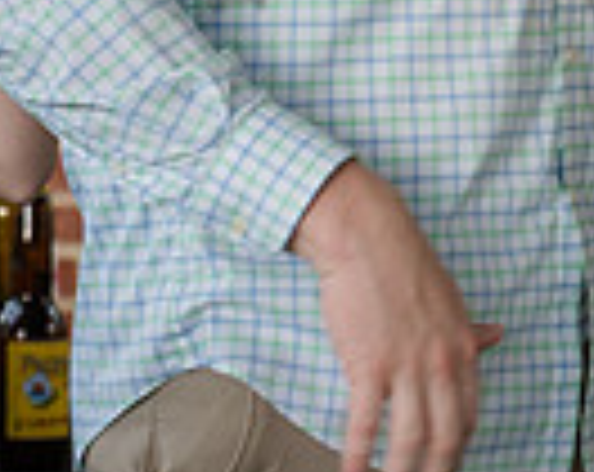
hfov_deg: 5.2
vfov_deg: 4.2
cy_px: -306
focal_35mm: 369
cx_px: 716
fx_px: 6473
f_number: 4.5
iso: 640
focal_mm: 80
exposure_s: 1/125
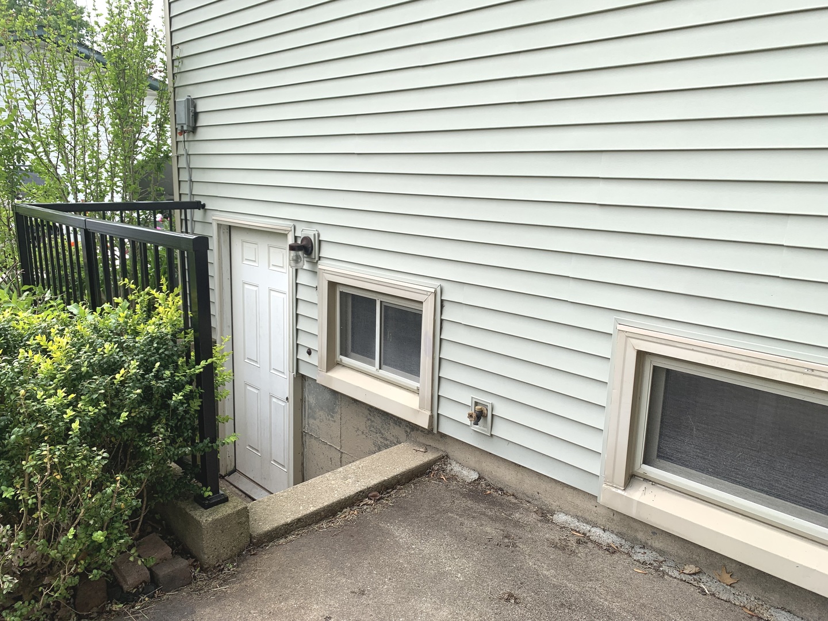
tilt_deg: -12.9
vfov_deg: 53.1
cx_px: 414
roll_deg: -0.8
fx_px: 622
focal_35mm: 26
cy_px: 310
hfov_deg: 67.3
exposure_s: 1/727
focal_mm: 4.25
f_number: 1.8
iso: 25
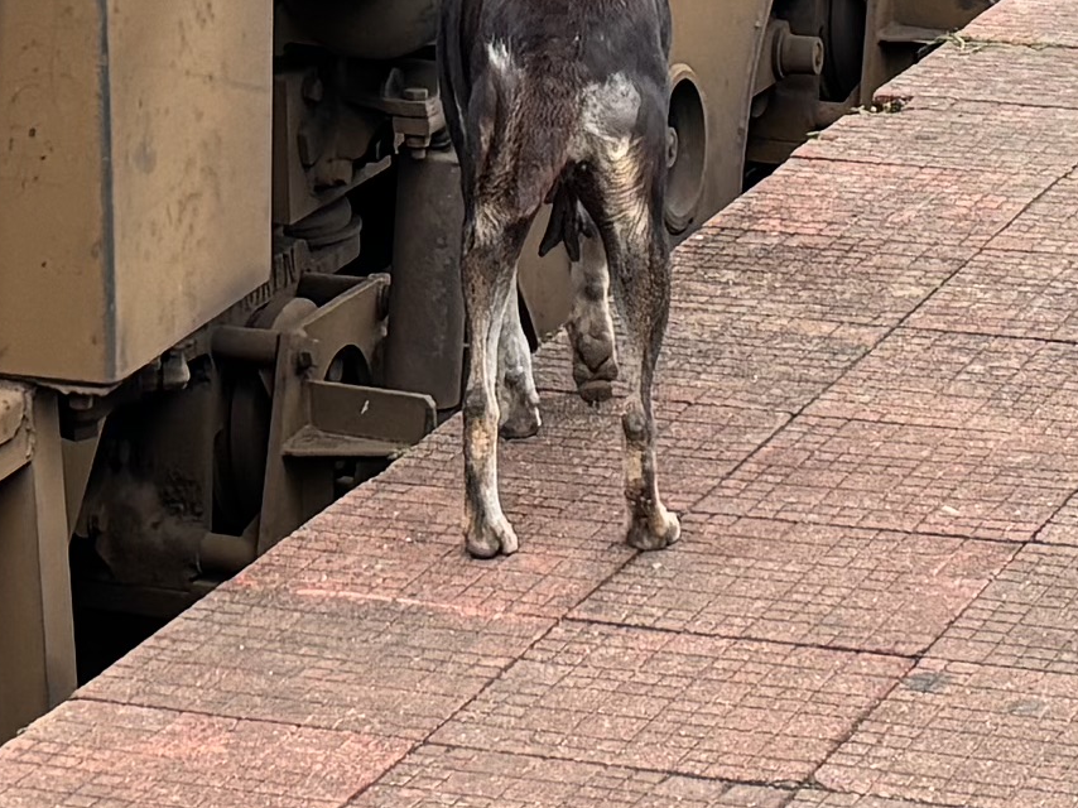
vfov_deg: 8.0
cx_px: 32
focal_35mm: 174
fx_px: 5417
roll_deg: +1.2
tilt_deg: -1.2
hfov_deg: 11.3
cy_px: -977
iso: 50
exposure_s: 1/171
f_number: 1.6
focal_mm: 5.96
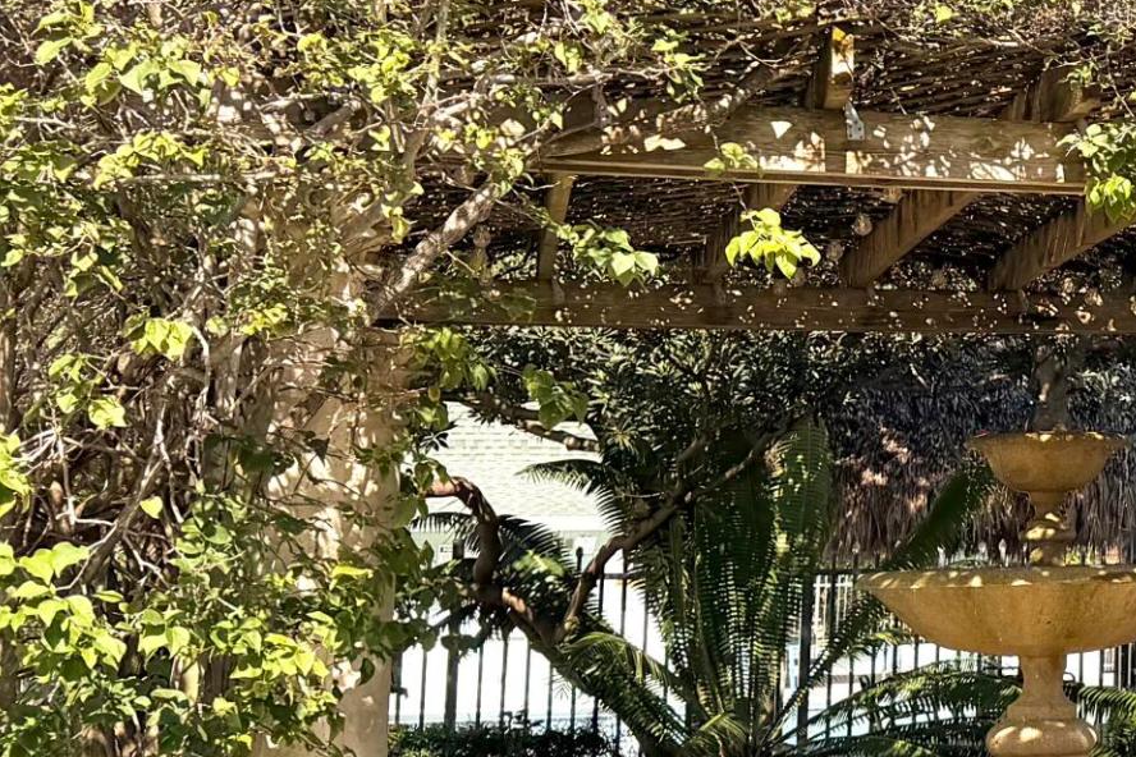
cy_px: 153
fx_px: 2556
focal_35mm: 81
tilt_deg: +10.0
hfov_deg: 21.7
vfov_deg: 16.7
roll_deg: +0.4
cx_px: 1616
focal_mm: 6.76
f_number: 1.78
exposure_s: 1/2907
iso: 80
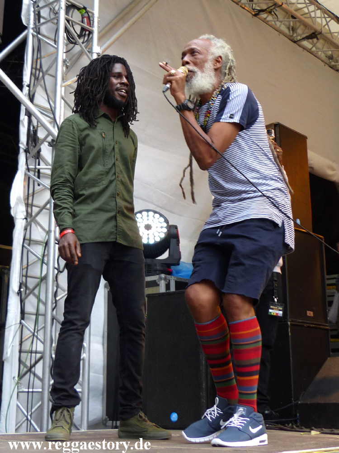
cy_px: 226
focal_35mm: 30
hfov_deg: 46.8
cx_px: 170
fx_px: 392
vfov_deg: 60.0
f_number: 2.8
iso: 125
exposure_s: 1/60
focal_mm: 5.5
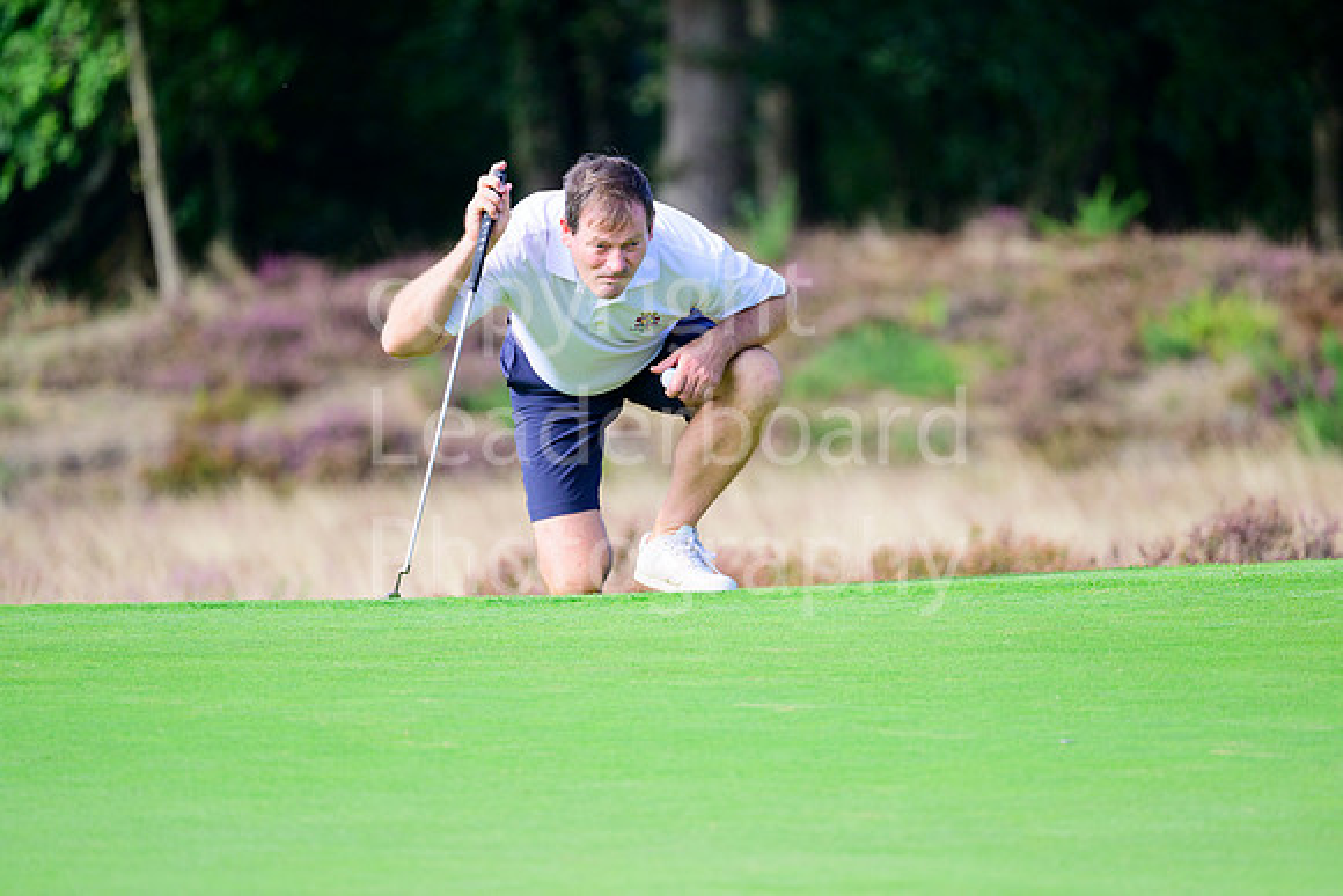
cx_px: 672
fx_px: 14925
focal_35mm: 400
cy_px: 448
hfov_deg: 5.2
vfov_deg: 3.4
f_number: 5.6
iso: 800
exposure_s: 1/1600
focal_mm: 400
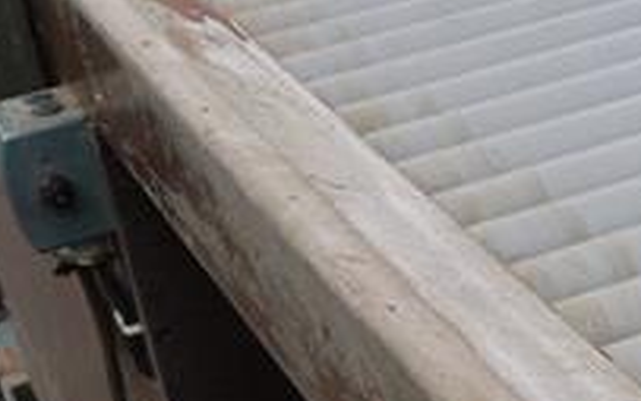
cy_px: 297
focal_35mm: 127
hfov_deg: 15.6
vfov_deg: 10.3
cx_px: 840
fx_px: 2219
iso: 100
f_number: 5.6
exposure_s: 1/200
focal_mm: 19
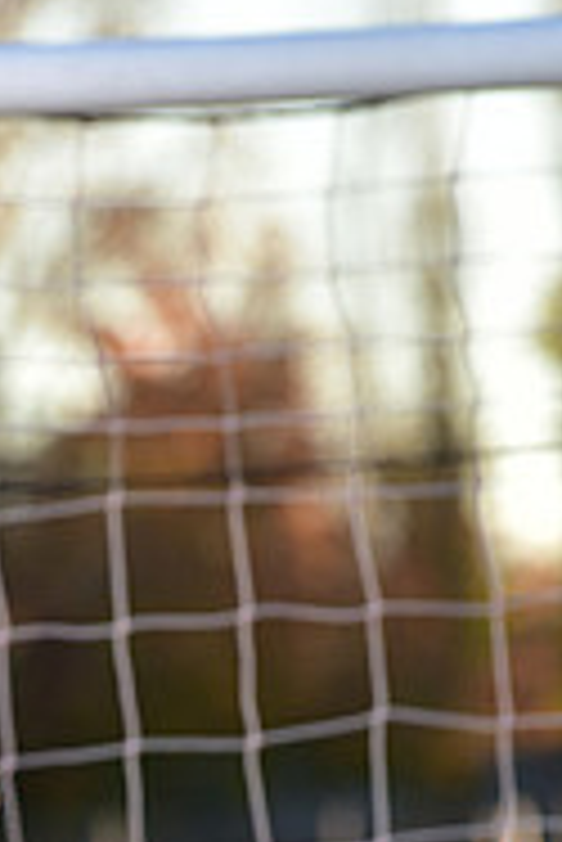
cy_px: 1171
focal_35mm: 619
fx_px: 14467
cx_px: -146
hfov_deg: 2.2
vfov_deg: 3.3
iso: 160
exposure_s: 1/250
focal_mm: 200
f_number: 5
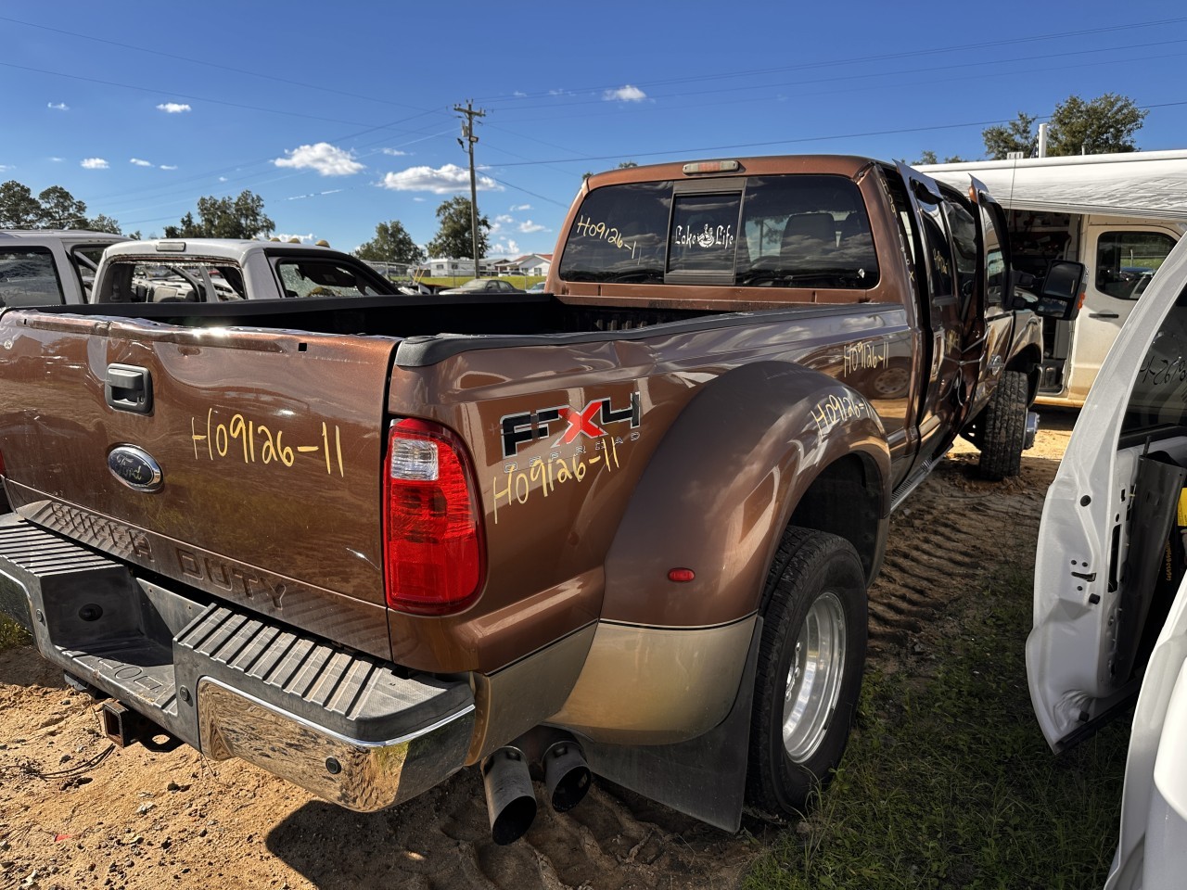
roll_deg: +0.4
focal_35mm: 24
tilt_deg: -9.6
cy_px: 445
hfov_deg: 71.6
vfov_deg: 56.8
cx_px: 594
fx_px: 823
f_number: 1.78
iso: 80
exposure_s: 1/2028
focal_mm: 6.86
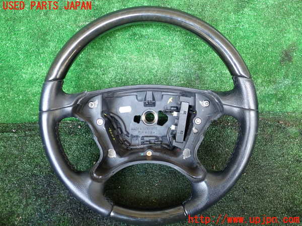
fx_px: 262
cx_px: 151
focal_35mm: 30
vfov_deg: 46.8
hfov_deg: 60.0
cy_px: 113
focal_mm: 5.4
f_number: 2.3
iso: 200
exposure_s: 1/40
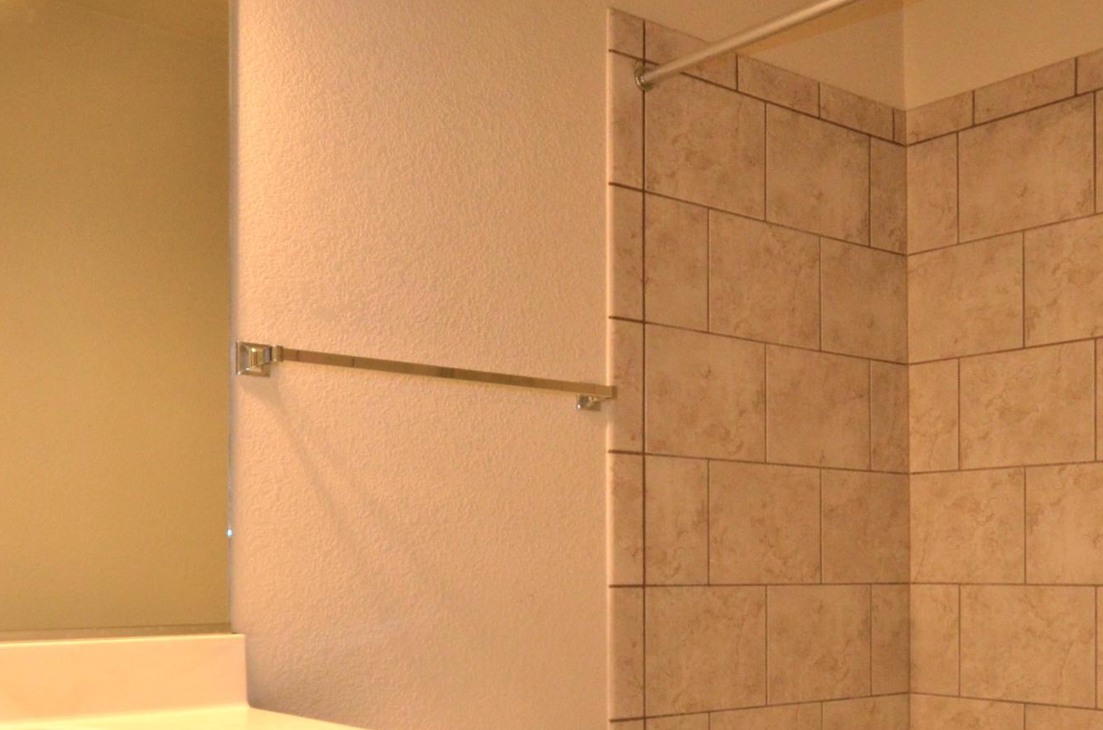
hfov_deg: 47.3
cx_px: 637
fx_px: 1253
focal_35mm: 41
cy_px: 538
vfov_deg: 32.0
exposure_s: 1/60
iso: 800
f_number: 4.5
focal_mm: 12
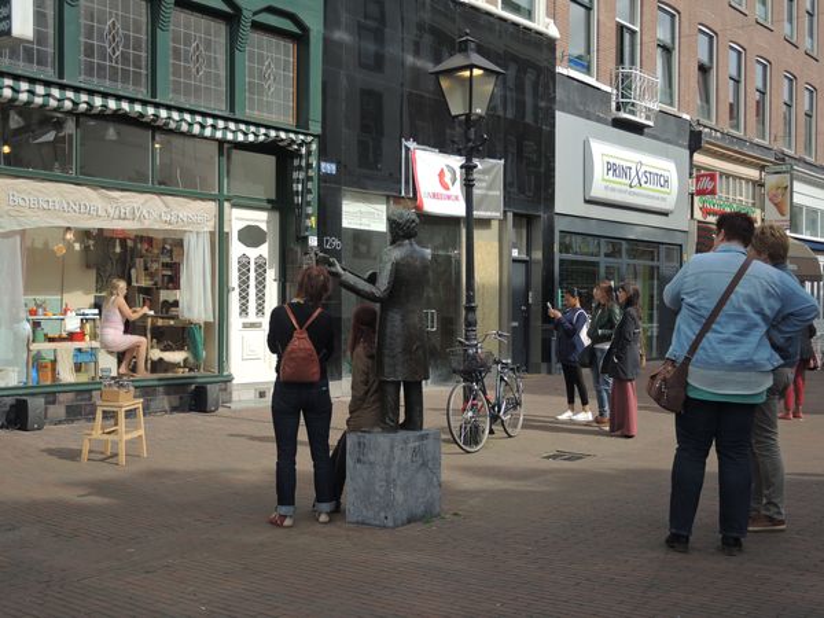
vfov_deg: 37.7
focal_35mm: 38
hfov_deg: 49.0
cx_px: 412
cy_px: 309
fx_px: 905
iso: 80
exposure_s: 1/200
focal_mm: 8.2
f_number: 2.2
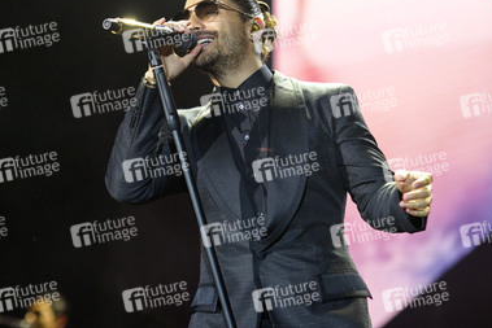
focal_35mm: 133
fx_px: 1818
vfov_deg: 10.3
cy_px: 135
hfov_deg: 15.4
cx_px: 251
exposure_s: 1/800
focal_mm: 112
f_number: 2.8
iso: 1600
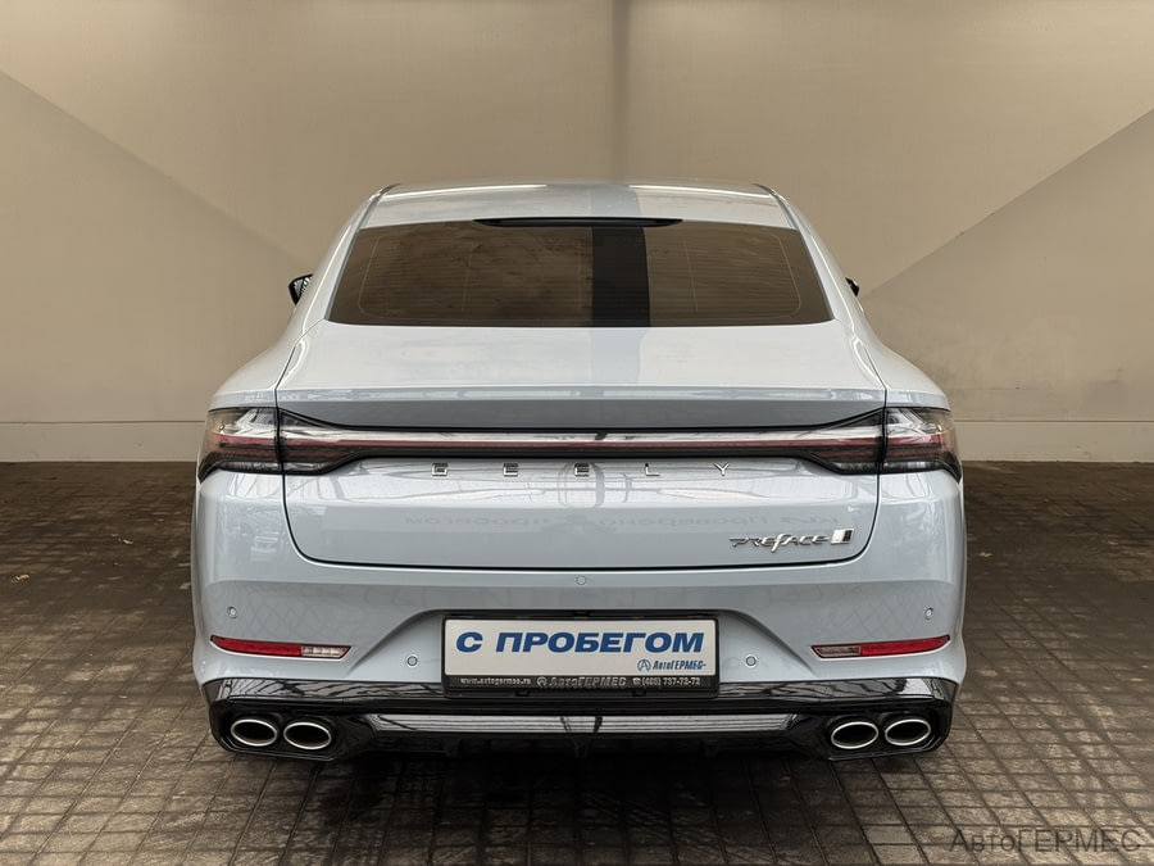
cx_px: 577
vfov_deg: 30.3
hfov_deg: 39.7
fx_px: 1600
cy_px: 433
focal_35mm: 48
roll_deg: -0.8
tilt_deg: -10.9
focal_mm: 6.76
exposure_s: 1/609
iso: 64
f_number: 1.78
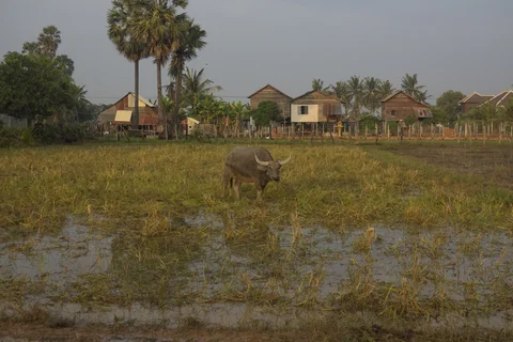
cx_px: 256
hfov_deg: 38.2
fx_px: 741
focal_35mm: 52
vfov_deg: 26.0
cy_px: 171
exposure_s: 1/3200
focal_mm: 18.92
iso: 640
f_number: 3.2
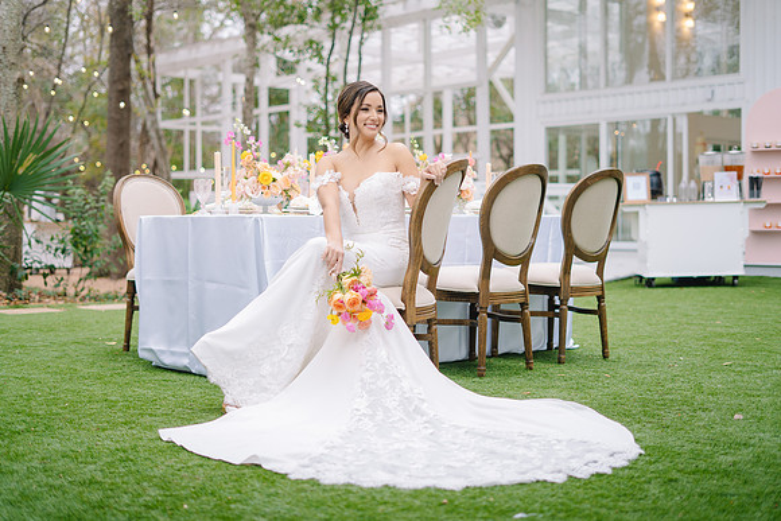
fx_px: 1085
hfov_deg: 39.6
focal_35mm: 50
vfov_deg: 27.0
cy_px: 260
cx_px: 390
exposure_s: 1/160
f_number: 2
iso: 64
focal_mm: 50
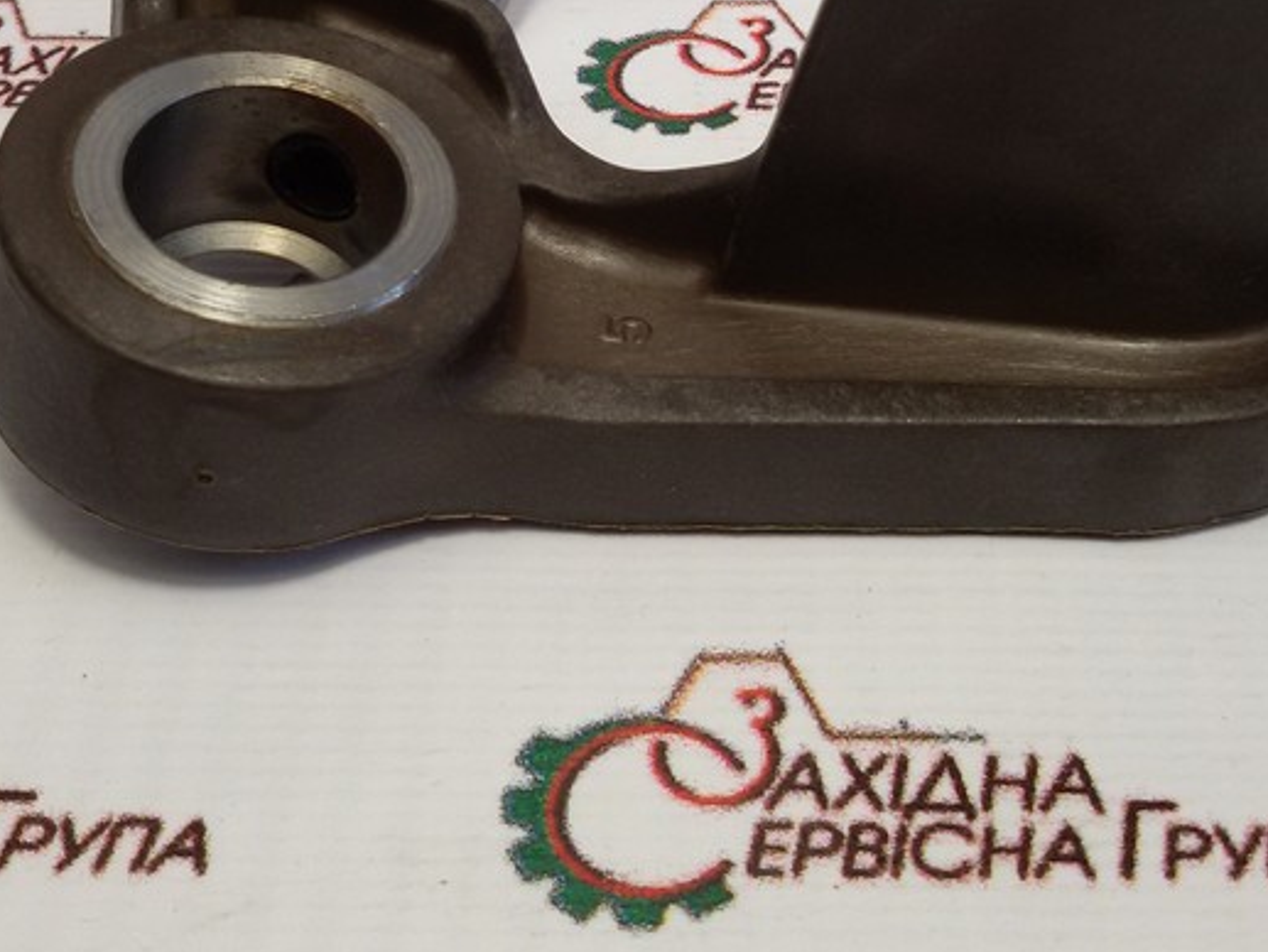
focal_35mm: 60
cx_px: 662
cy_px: 86
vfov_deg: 23.7
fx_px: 2198
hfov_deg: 32.2
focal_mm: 2.93
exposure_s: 1/100
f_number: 2.4
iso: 50
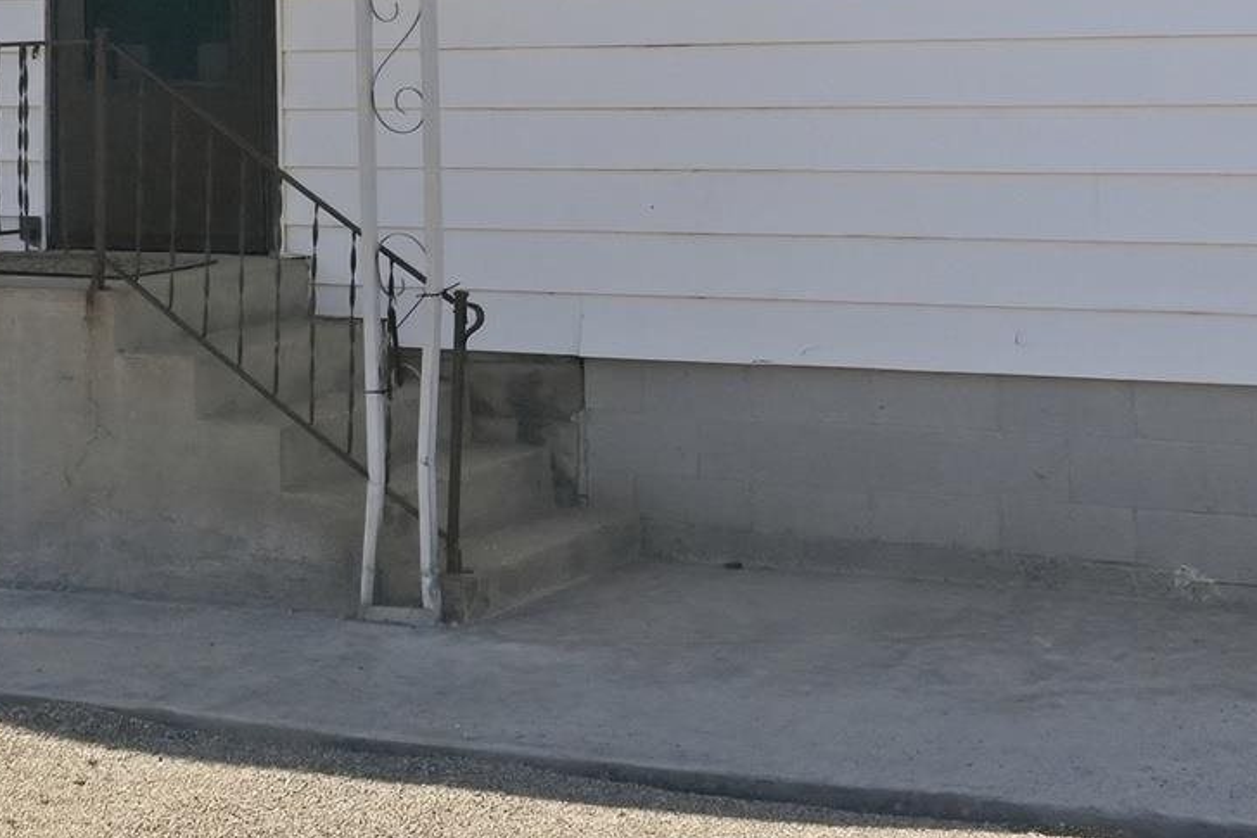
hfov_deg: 22.7
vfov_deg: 14.9
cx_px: 173
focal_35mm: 88
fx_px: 3063
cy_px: -236
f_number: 6.3
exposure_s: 1/4000
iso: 1000
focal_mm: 17
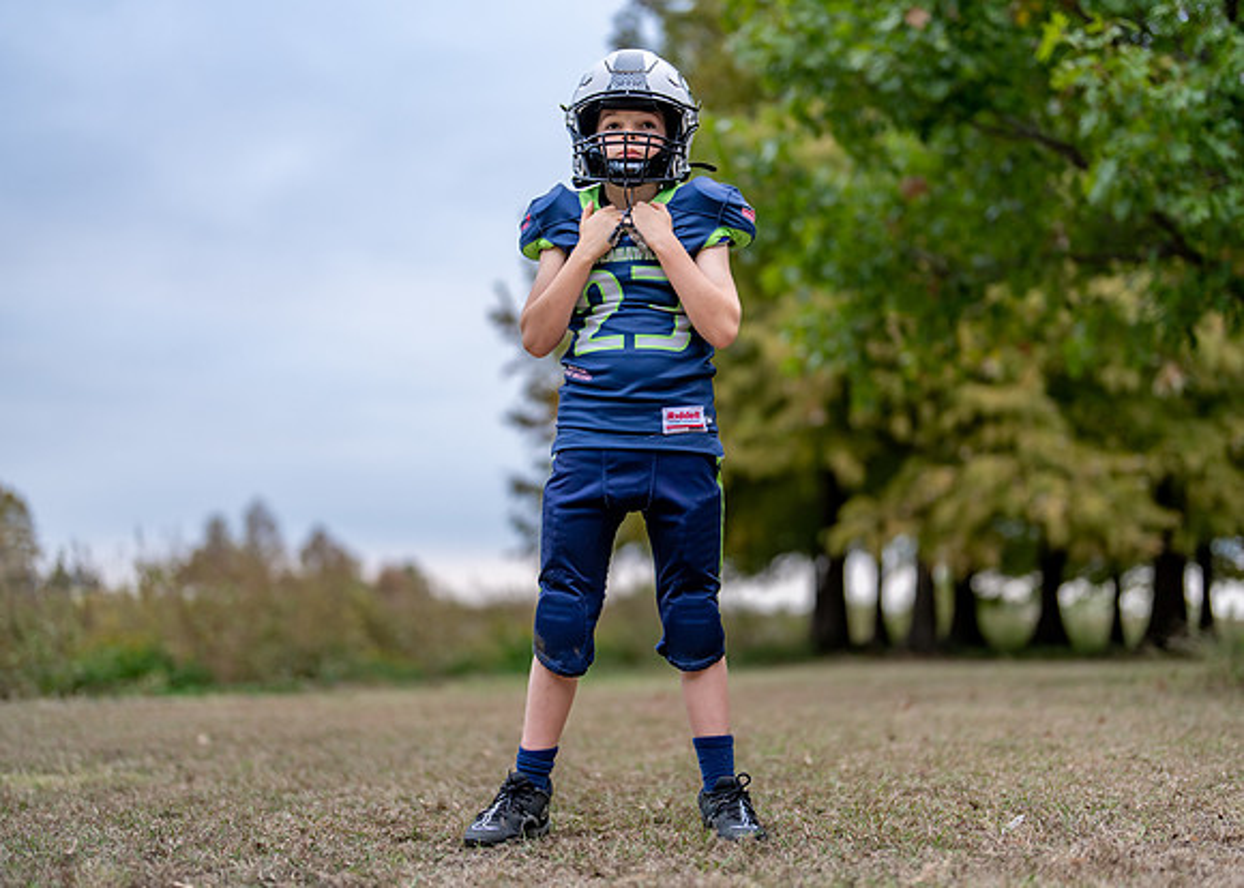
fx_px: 1877
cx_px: 662
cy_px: 444
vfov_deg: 26.6
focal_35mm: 53
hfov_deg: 36.7
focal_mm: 50
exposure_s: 1/400
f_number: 1.2
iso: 200
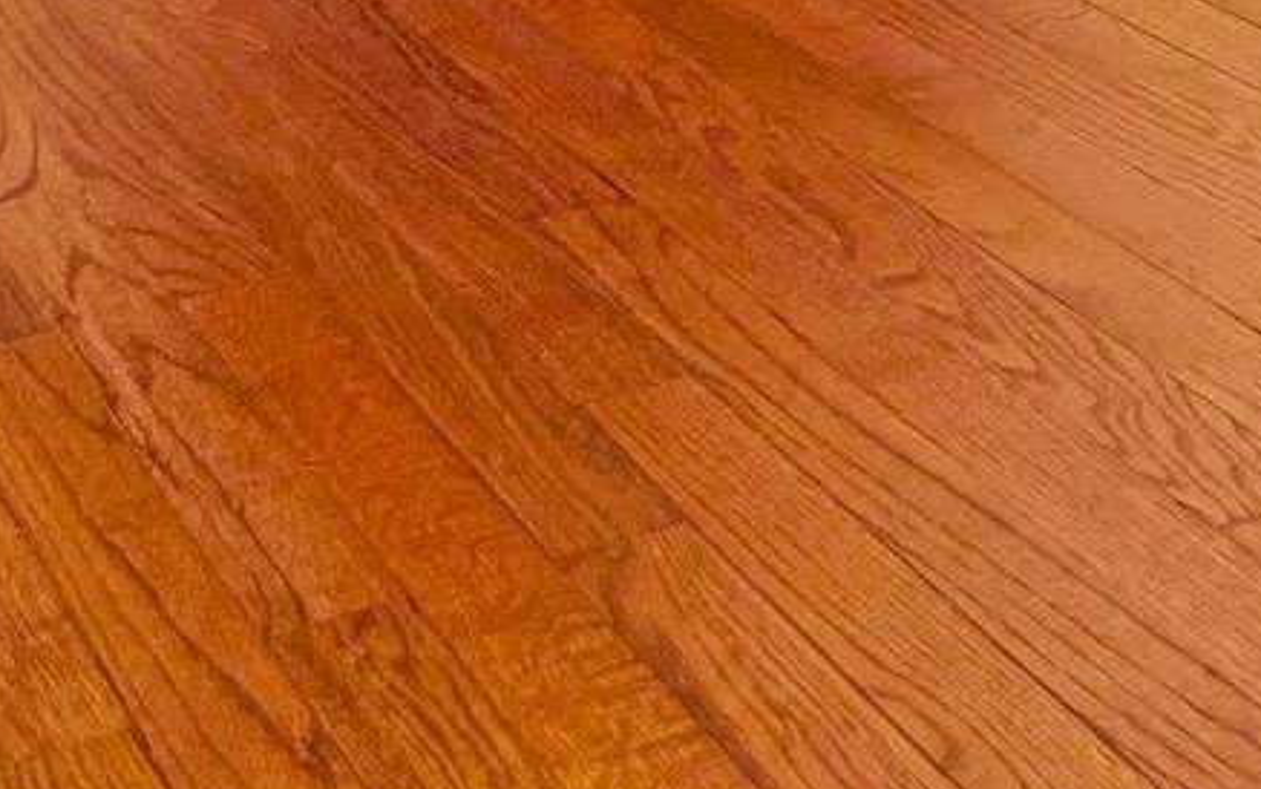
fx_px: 3197
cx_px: 1028
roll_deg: +2.2
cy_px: -1068
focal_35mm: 93
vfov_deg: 11.7
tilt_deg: -0.8
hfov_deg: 22.0
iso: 125
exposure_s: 1/120
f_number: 1.6
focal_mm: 5.1
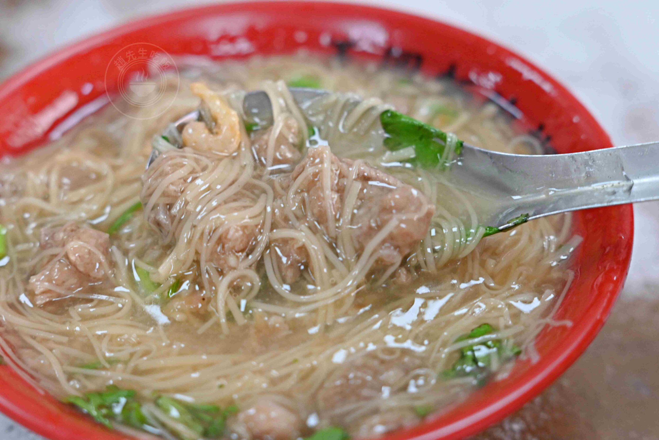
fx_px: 1373
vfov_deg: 18.2
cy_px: 220
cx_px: 330
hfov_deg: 27.0
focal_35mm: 75
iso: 640
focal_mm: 50
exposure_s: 1/200
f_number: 3.2
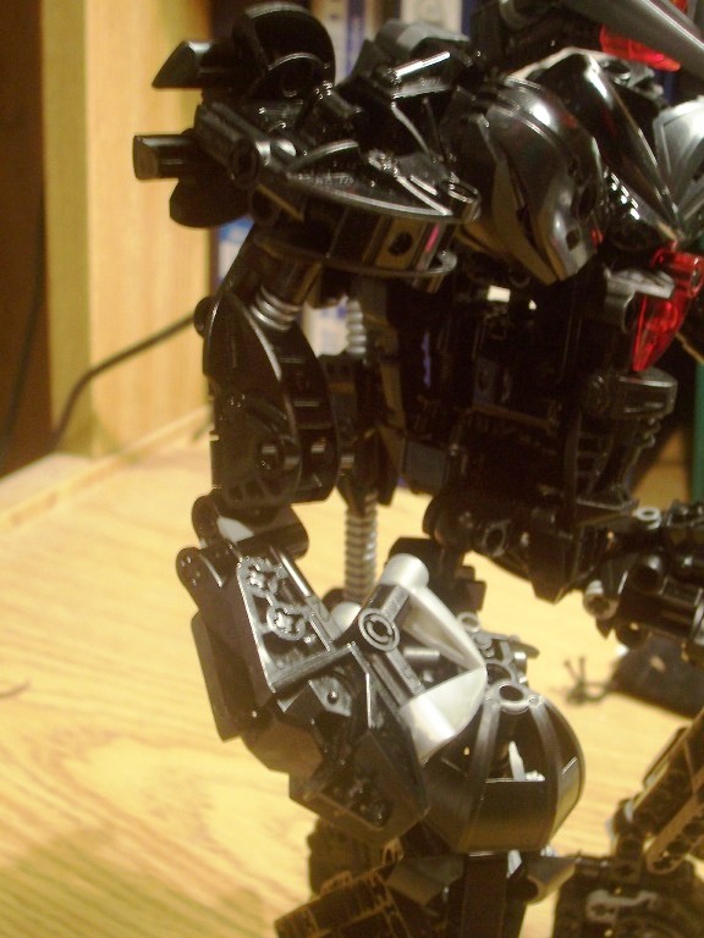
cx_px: 352
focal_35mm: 53
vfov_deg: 36.2
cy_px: 469
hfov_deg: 27.5
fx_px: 1437
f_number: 3.4
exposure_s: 1/8
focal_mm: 8.6
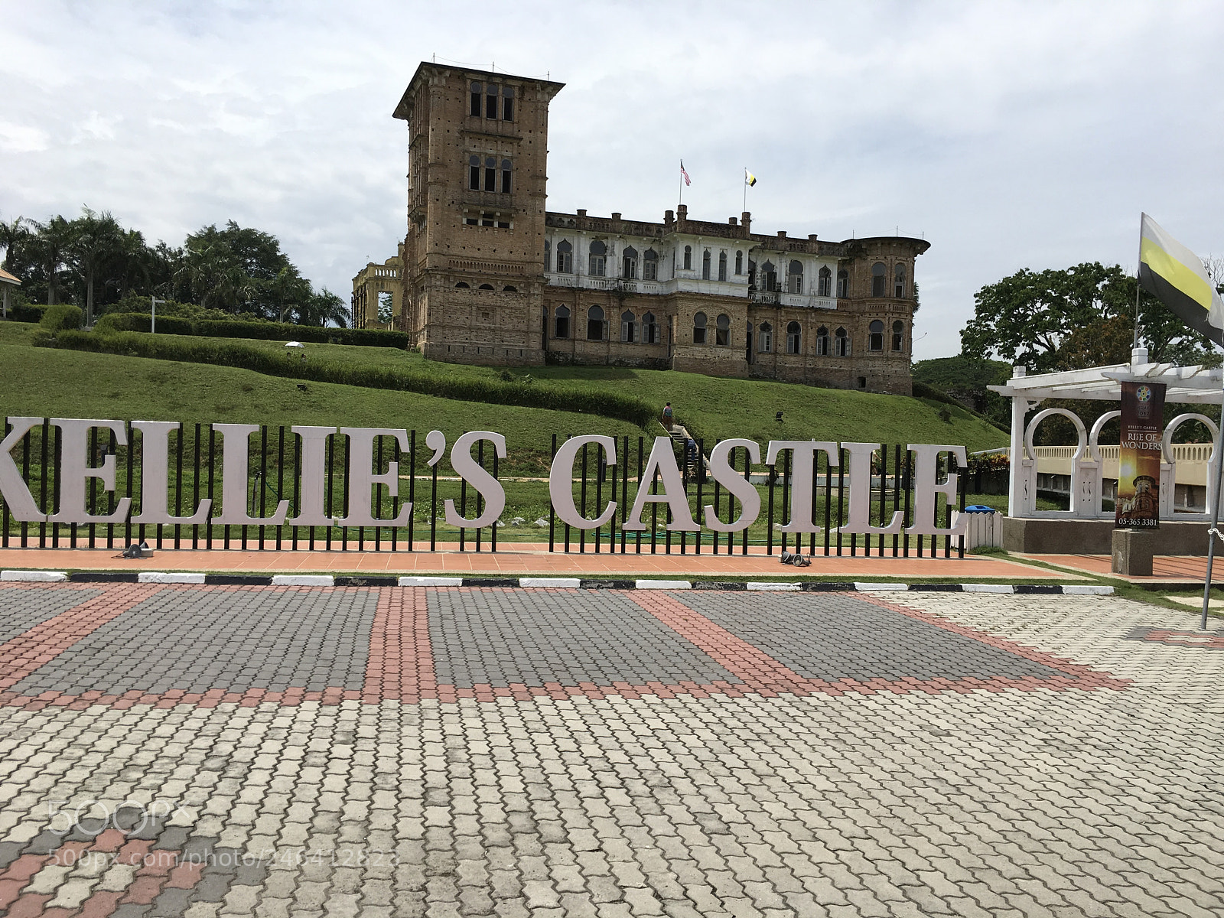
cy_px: 459
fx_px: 1025
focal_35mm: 29
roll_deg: -1.5
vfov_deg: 48.2
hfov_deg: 61.7
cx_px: 612
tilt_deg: -1.5
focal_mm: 4.15
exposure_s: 1/2564
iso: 25
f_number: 2.2
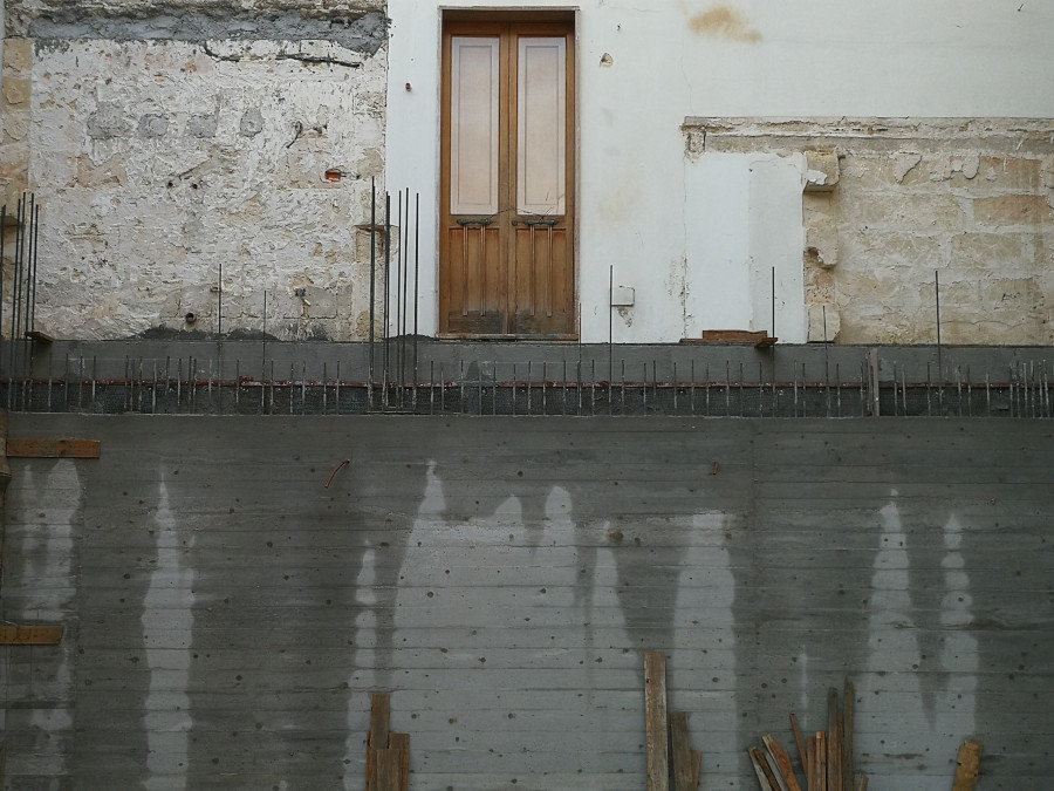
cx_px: 527
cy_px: 396
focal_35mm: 42
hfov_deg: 44.8
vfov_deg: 34.3
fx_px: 1279
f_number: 2.2
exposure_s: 1/50
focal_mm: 3.95
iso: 80
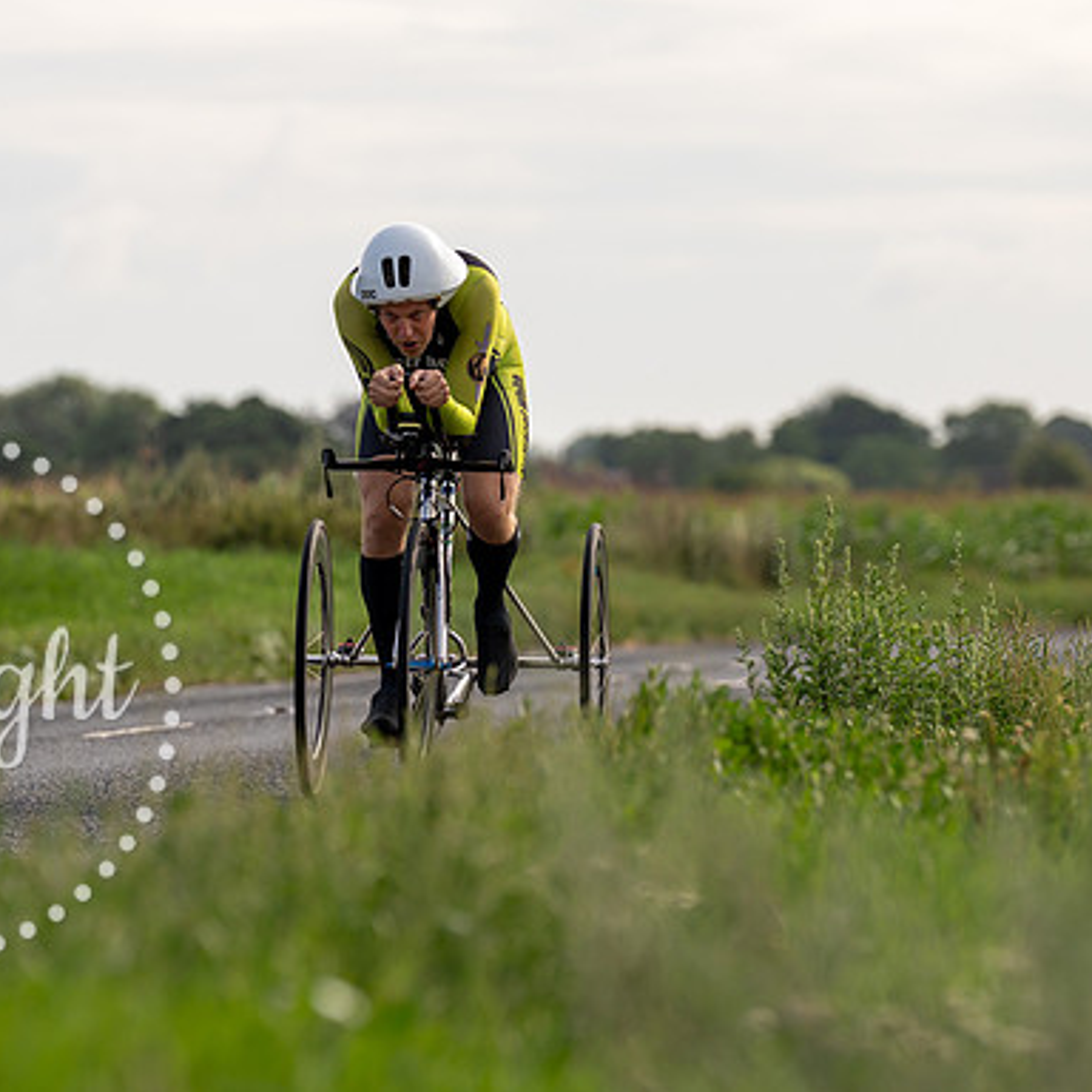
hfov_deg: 5.6
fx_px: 11135
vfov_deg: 5.6
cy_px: 552
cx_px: 351
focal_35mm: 312
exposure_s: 1/1000
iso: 160
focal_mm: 162
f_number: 4
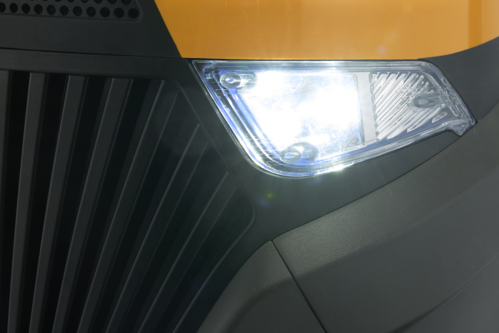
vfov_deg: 17.7
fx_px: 1068
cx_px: 305
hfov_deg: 26.2
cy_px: 153
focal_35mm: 77
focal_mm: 55
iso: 50
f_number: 13
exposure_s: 1/5
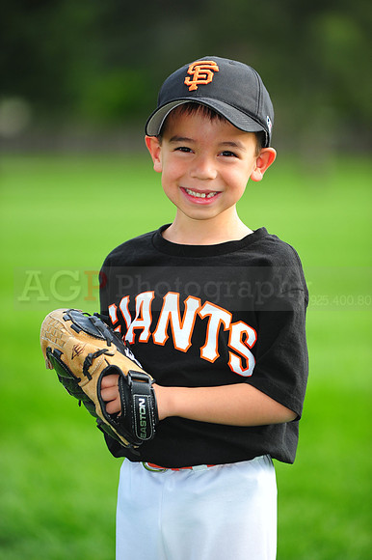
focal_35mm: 200
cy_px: 280
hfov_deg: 6.9
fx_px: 3103
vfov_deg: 10.3
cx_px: 186
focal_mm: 200
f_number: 4
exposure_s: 1/1000
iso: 400
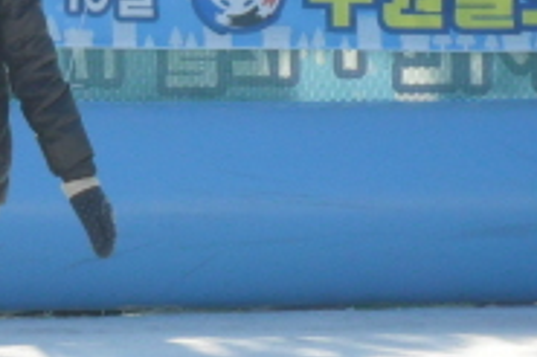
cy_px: -16
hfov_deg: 4.8
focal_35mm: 425
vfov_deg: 3.2
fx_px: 6334
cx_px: -12
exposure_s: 1/350
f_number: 5
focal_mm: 19.6
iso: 100
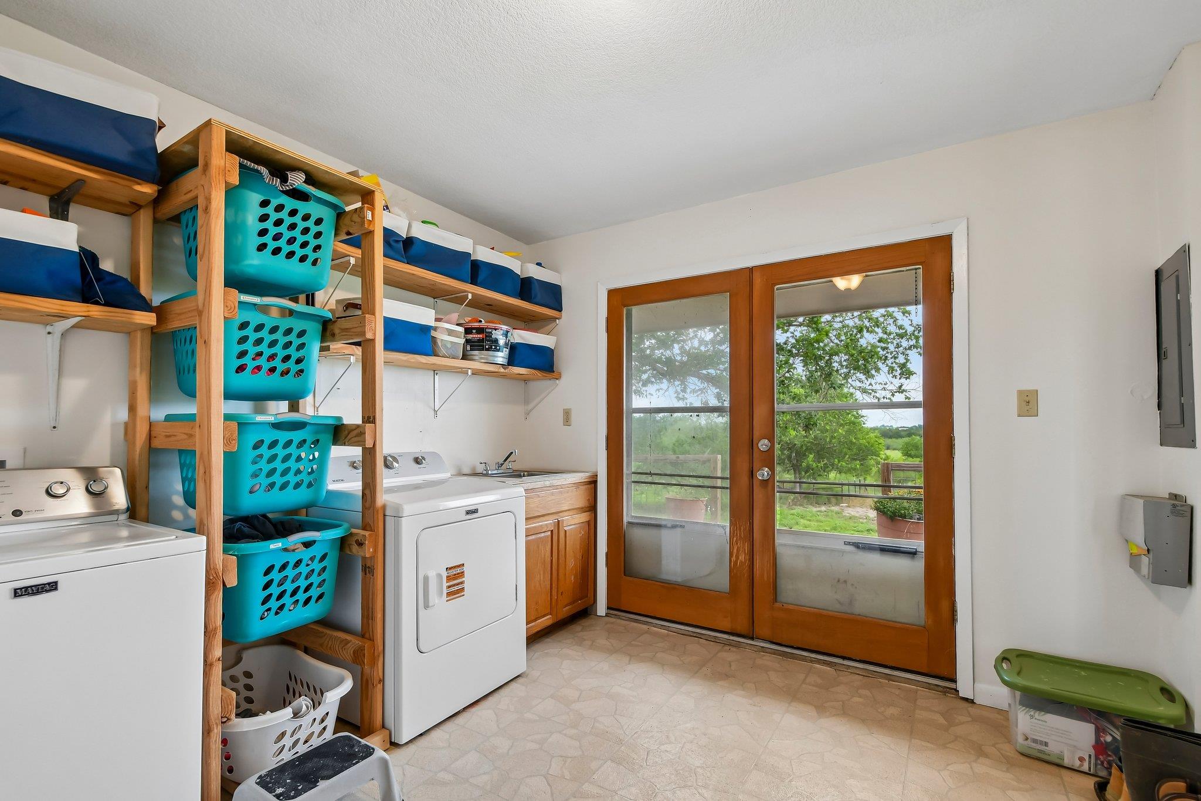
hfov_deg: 100.4
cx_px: 600
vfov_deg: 77.3
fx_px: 500
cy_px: 400
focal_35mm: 15
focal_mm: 10
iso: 400
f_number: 8
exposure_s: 1/50
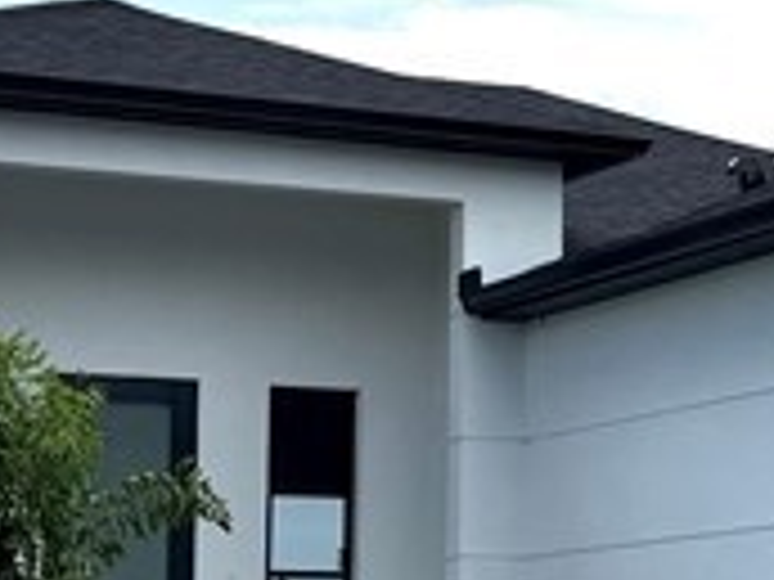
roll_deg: +0.7
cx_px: 1022
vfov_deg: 10.4
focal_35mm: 143
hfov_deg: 13.3
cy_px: 373
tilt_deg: +6.1
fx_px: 3197
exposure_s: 1/9091
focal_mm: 6.76
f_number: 1.78
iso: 80
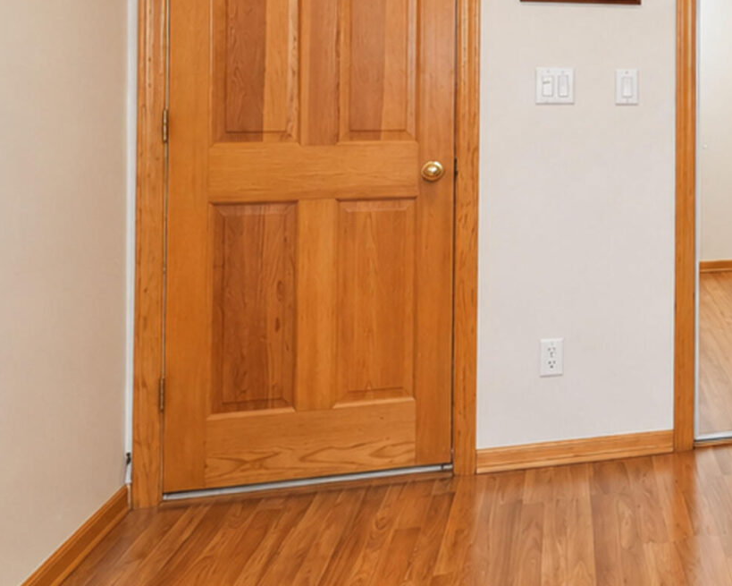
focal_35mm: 44
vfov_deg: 32.6
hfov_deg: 32.8
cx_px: 921
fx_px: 953
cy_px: 68
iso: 1600
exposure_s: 1/60
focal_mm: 10
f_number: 8
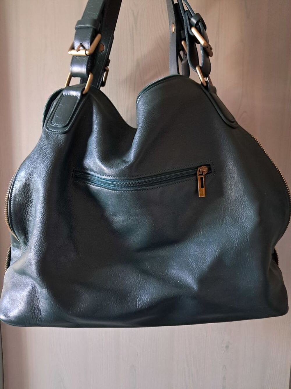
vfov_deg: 65.3
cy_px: 194
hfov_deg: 51.4
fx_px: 303
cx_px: 146
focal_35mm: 27
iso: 640
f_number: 1.8
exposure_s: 1/25
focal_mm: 4
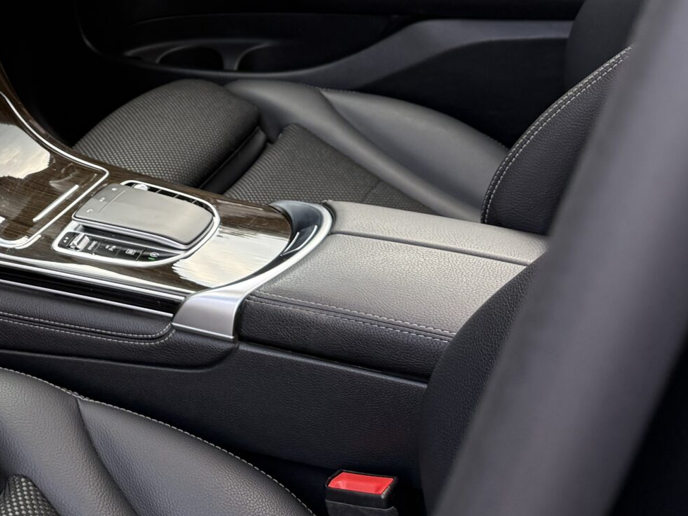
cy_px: -90
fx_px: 1252
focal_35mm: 63
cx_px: -81
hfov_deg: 27.9
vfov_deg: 21.7
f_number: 1.78
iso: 100
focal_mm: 6.76
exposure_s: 1/255
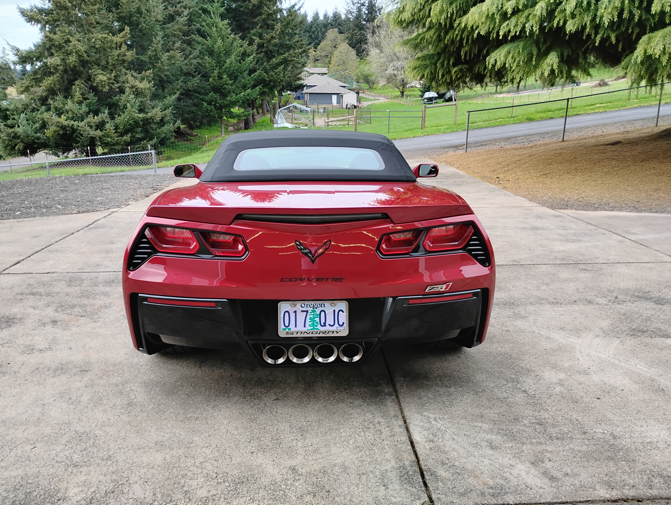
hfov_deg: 63.4
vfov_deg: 49.9
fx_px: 544
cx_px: 336
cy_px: 252
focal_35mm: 28
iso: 198
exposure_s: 1/120
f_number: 1.8
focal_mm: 4.26
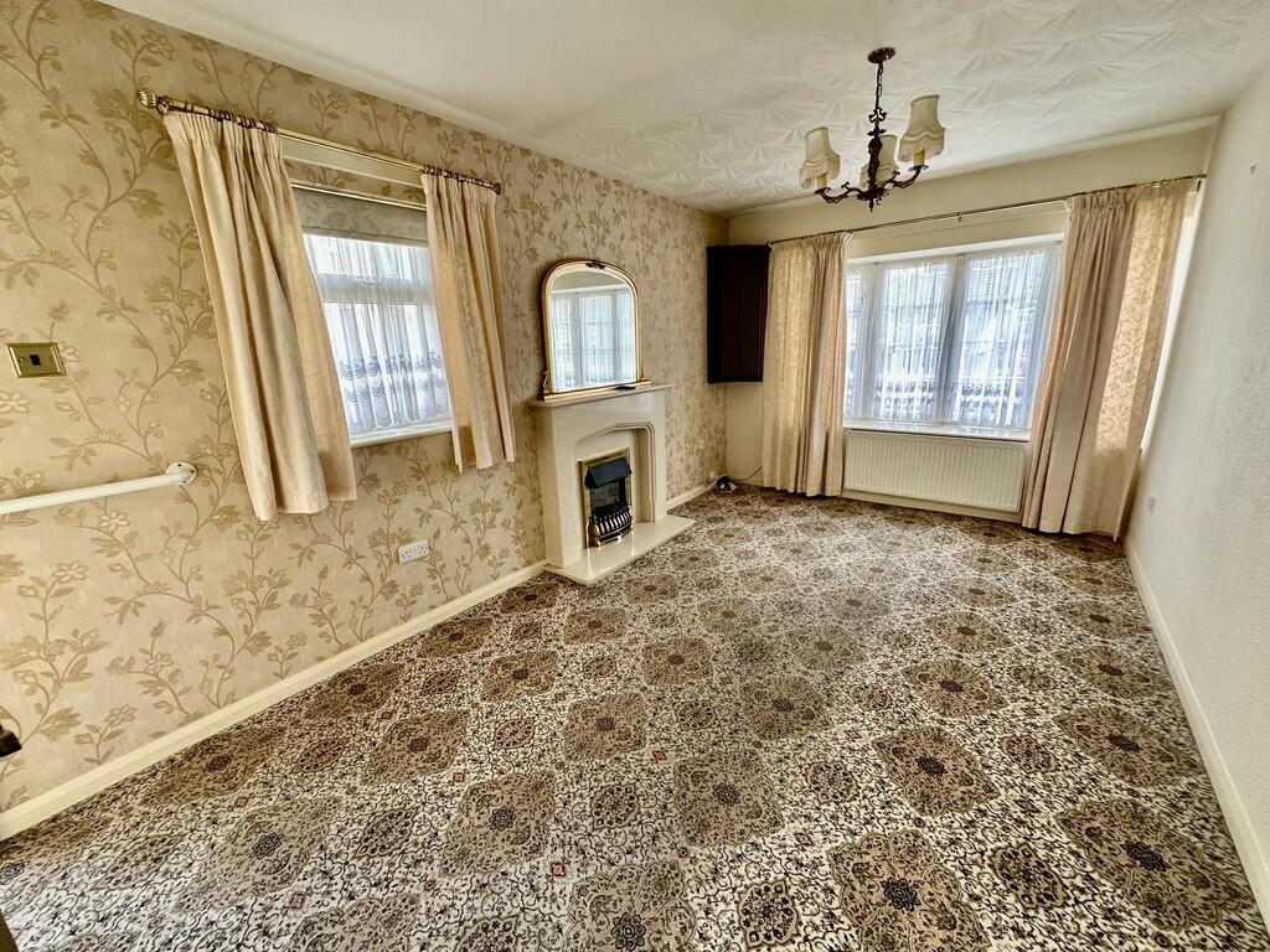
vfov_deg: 85.7
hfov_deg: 102.1
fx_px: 514
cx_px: 635
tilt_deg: -15.5
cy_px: 476
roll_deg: +1.7
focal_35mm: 14
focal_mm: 2.22
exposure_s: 1/99
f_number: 2.2
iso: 125
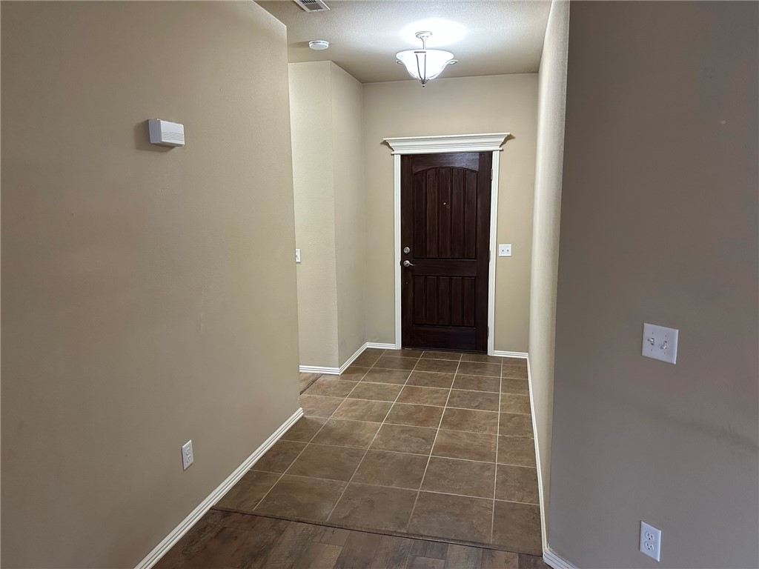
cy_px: 284
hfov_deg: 71.6
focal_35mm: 24
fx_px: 526
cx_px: 380
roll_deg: +0.2
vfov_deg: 56.8
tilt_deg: -9.2
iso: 500
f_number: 1.78
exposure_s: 1/60
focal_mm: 6.86
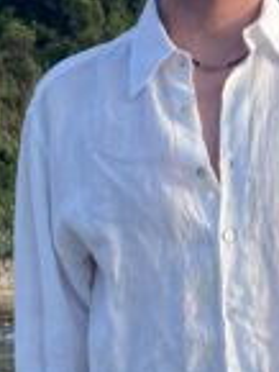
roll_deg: +2.6
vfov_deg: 13.7
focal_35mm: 143
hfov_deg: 10.4
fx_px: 1534
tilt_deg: -0.5
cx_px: 189
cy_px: 326
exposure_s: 1/669
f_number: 1.8
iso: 32
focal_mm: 4.25
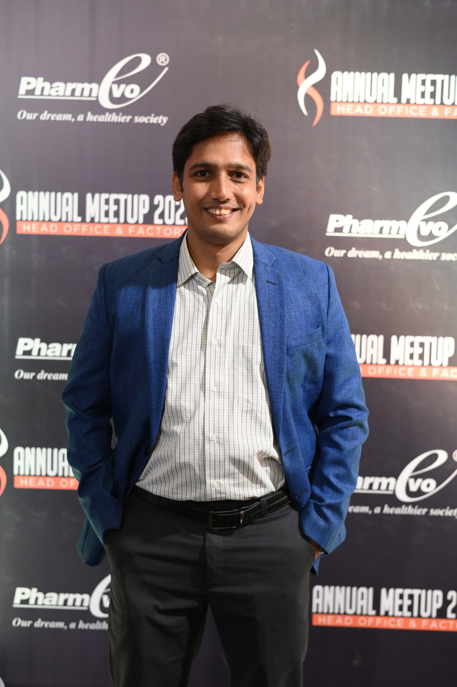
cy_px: 344
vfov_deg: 39.6
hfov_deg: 27.0
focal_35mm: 50
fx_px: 953
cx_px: 228
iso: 2000
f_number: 3.2
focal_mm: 50
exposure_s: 1/100
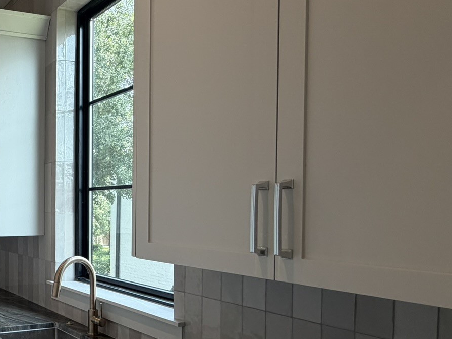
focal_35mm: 32
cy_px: 220
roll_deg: +1.0
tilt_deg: -1.3
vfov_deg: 43.7
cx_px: -55
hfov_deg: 43.0
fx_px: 418
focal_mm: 2.22
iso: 80
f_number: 2.2
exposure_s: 1/120
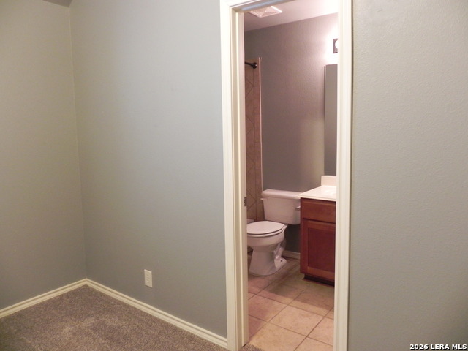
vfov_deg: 53.1
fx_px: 352
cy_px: 176
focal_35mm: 26
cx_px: 234
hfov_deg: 67.3
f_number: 2.8
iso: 400
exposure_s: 1/25
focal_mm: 4.6
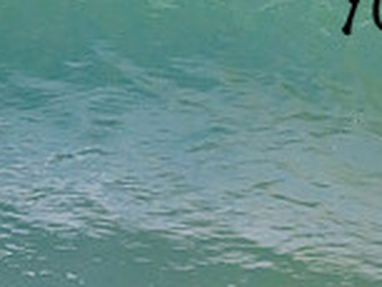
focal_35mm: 3044
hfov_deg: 0.7
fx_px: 33618
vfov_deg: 0.5
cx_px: 589
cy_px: -26
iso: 5000
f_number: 11
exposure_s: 1/2000
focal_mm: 800
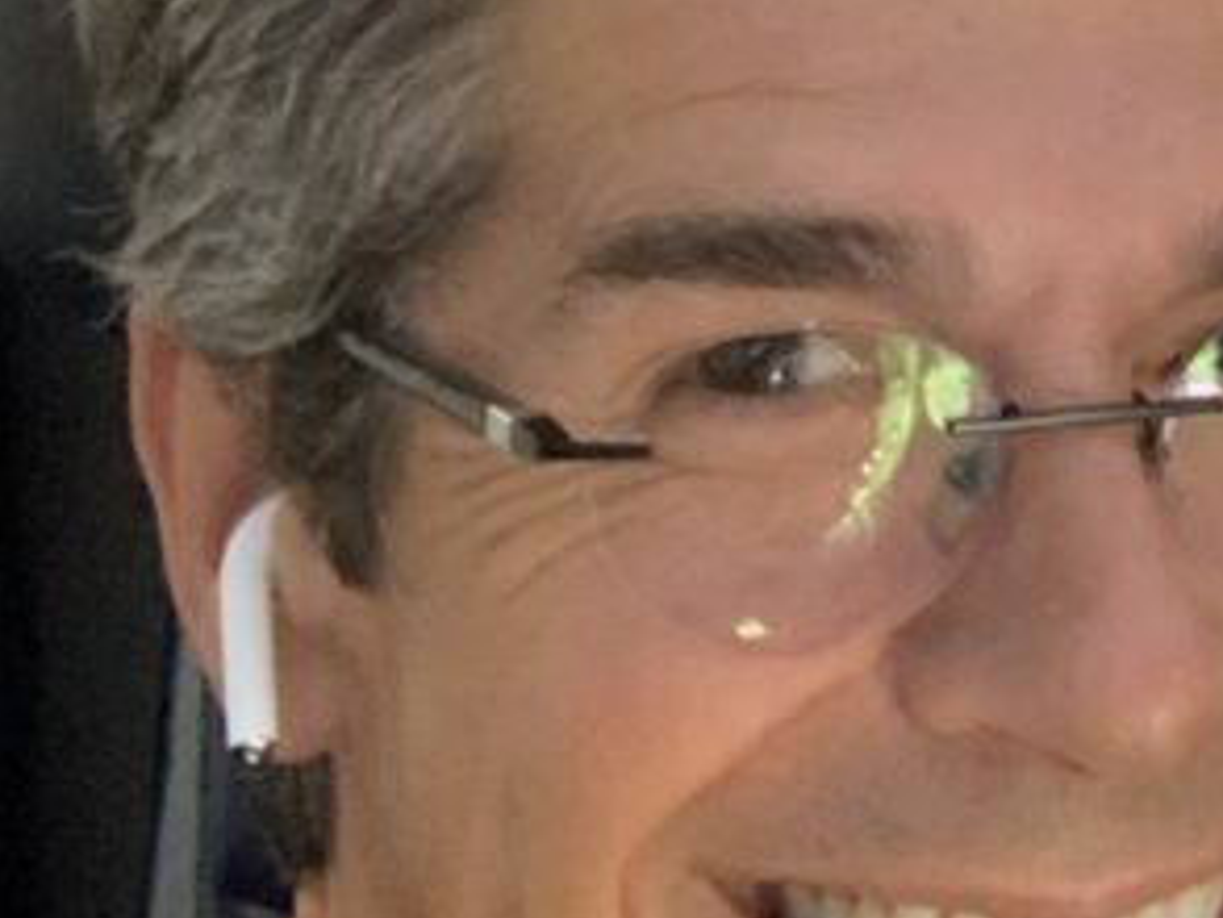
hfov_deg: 15.4
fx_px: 4171
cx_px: 1849
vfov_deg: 12.4
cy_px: 38
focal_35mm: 118
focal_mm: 2.87
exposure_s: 1/32
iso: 320
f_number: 2.2
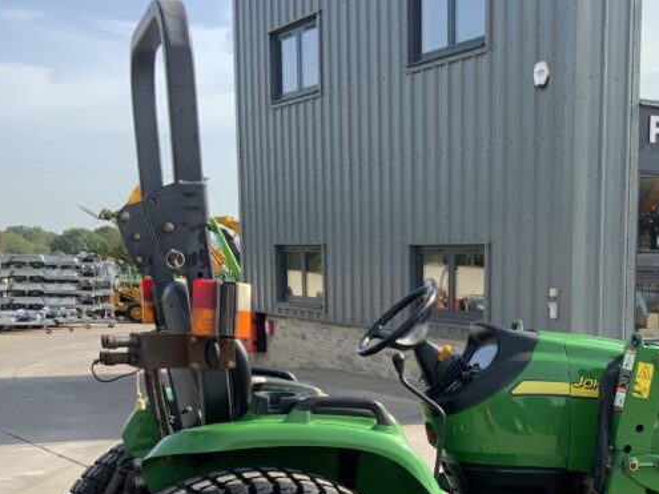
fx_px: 1142
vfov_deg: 23.7
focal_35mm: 60
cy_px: 446
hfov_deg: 31.0
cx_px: 566
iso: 16
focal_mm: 3
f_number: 1.8
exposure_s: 1/770
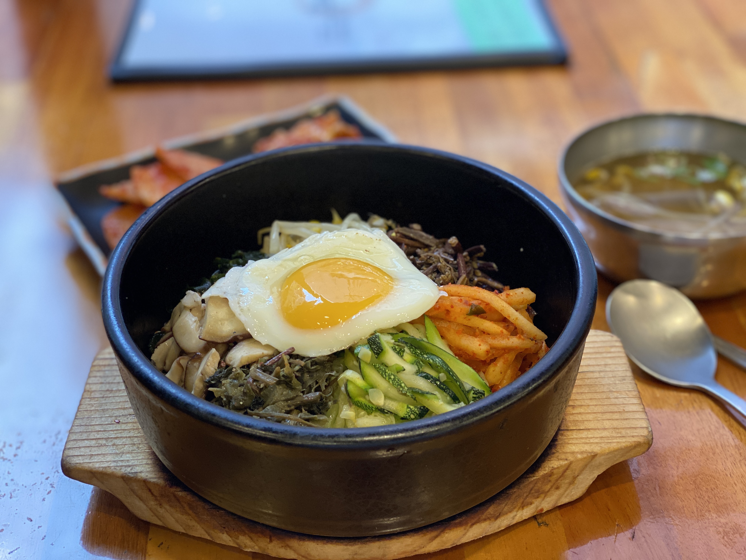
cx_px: 373
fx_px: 1121
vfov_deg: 28.0
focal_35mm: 52
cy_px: 280
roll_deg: +3.1
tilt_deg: -34.7
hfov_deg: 36.8
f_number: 2
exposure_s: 1/40
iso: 160
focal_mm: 6
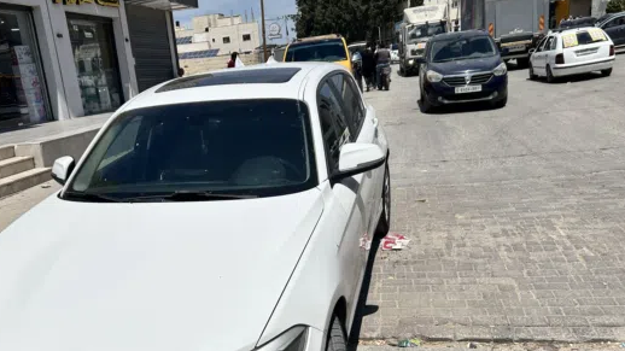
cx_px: 271
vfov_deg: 33.2
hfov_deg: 56.5
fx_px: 580
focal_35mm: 35
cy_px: 251
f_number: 1.5
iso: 50
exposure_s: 1/12658
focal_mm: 5.7
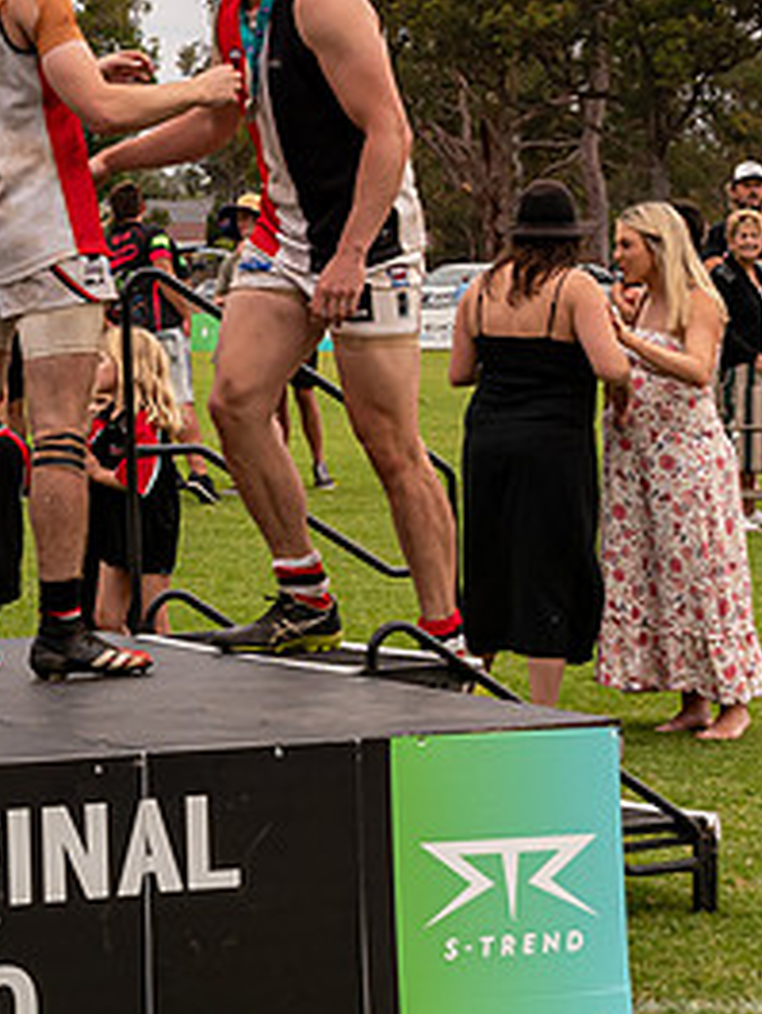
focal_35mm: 136
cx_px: -262
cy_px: 264
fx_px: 3988
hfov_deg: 10.6
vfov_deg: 14.4
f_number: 6.3
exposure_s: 1/320
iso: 400
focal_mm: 30
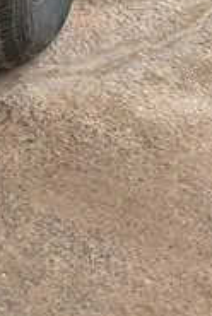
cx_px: -222
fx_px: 942
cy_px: -180
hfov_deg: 11.5
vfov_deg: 17.0
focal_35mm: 107
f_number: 1.6
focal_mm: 4.2
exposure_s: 1/932
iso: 32
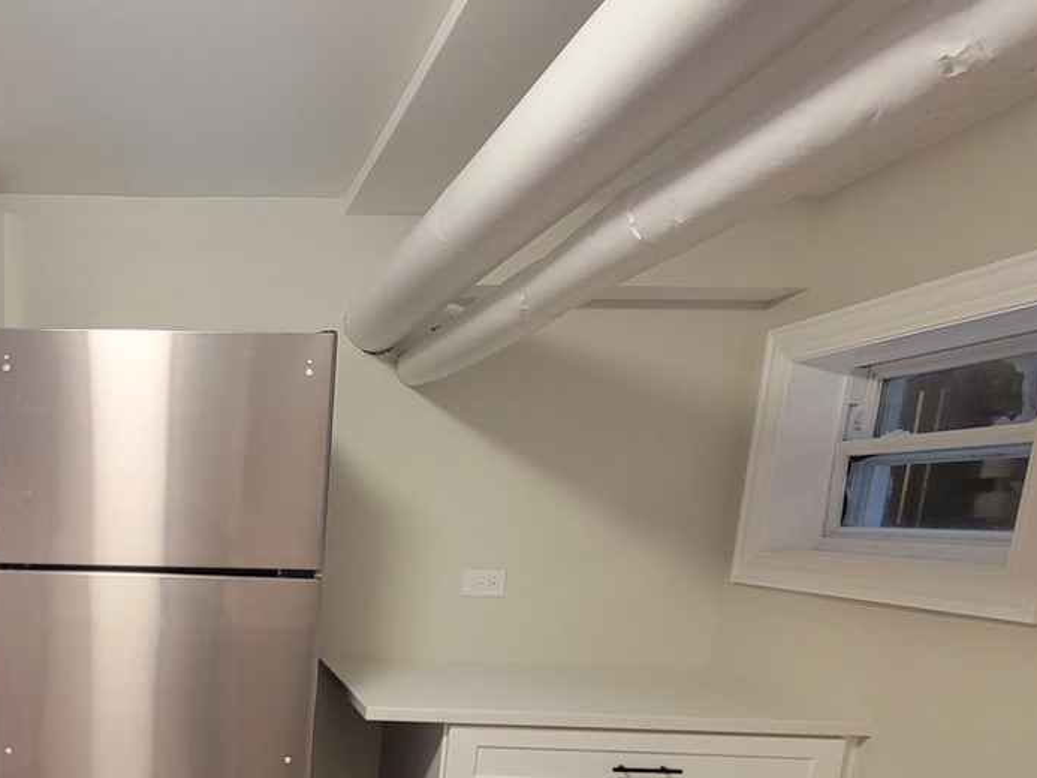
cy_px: 688
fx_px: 809
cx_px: 148
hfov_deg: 58.1
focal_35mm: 27
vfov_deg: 46.7
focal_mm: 2.2
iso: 320
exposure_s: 1/30
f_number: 2.2
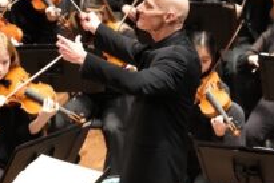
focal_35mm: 323
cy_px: 123
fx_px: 2460
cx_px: 7
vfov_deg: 4.3
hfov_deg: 6.4
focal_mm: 98.2
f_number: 2.8
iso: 6400
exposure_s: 1/480
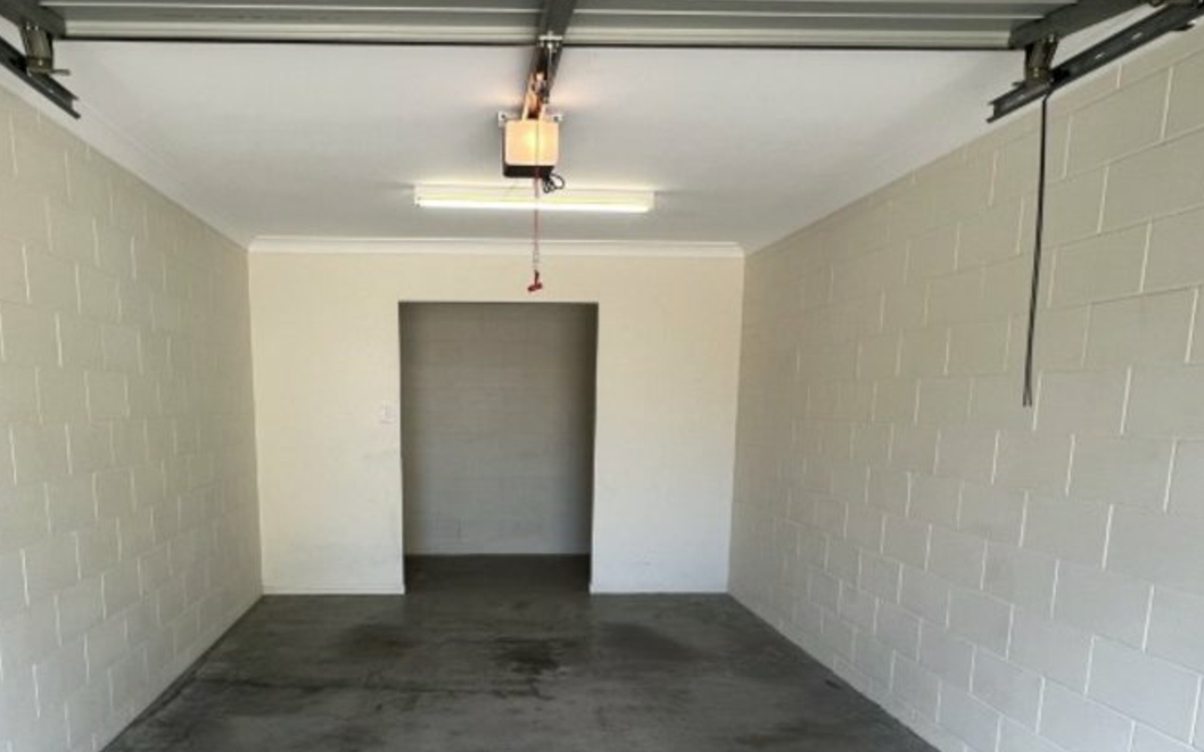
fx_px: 820
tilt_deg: -10.2
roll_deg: -0.9
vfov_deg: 47.4
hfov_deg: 72.0
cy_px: 564
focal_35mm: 25
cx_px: 498
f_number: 1.8
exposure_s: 1/100
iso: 40
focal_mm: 1.57
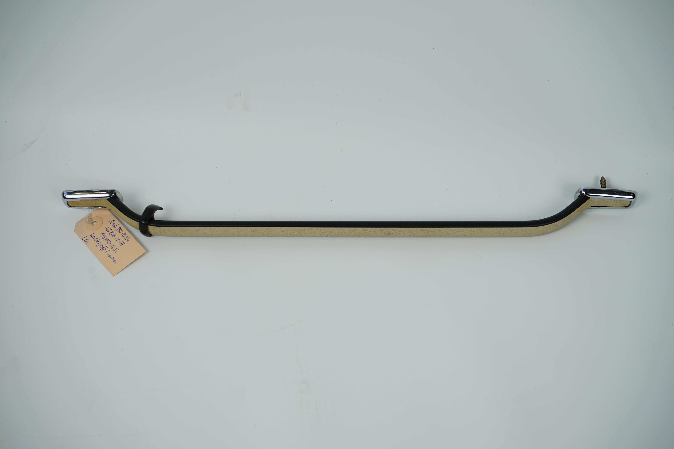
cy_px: 224
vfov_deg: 28.1
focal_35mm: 48
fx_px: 899
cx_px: 337
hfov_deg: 41.1
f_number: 7.1
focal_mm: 48
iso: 200
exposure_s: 1/200
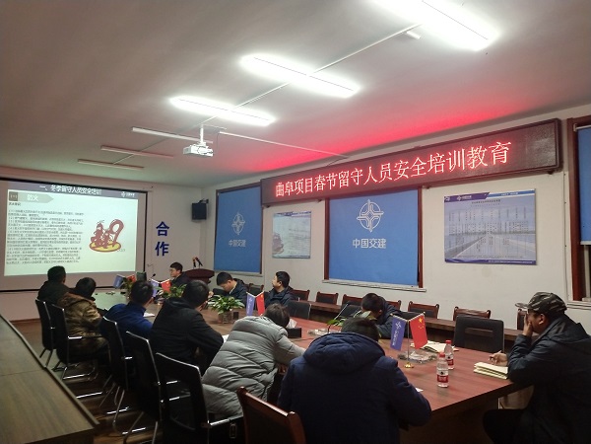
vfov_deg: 46.8
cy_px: 222
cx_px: 296
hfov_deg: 60.0
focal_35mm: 30
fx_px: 512
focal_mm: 3.95
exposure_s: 1/100
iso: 329
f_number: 1.8
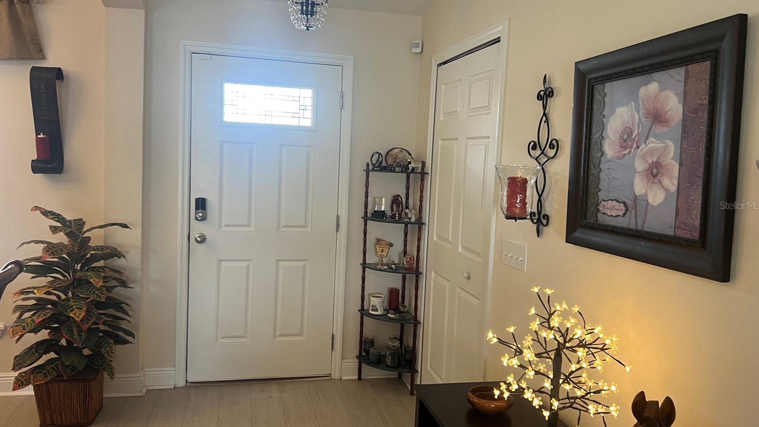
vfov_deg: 40.2
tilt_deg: -5.0
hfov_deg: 66.1
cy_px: 205
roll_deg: -2.5
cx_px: 377
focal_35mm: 29
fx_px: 584
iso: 100
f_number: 1.5
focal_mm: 5.7
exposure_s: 1/60
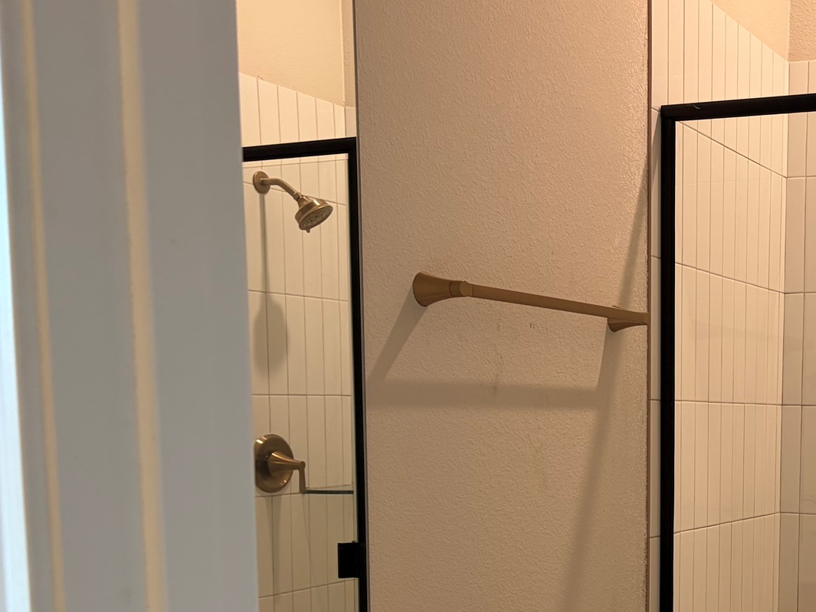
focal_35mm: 50
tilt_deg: -6.4
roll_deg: +0.0
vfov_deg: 28.1
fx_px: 1179
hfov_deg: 35.6
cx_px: 752
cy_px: 542
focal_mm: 5.96
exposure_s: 1/60
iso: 100
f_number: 1.6
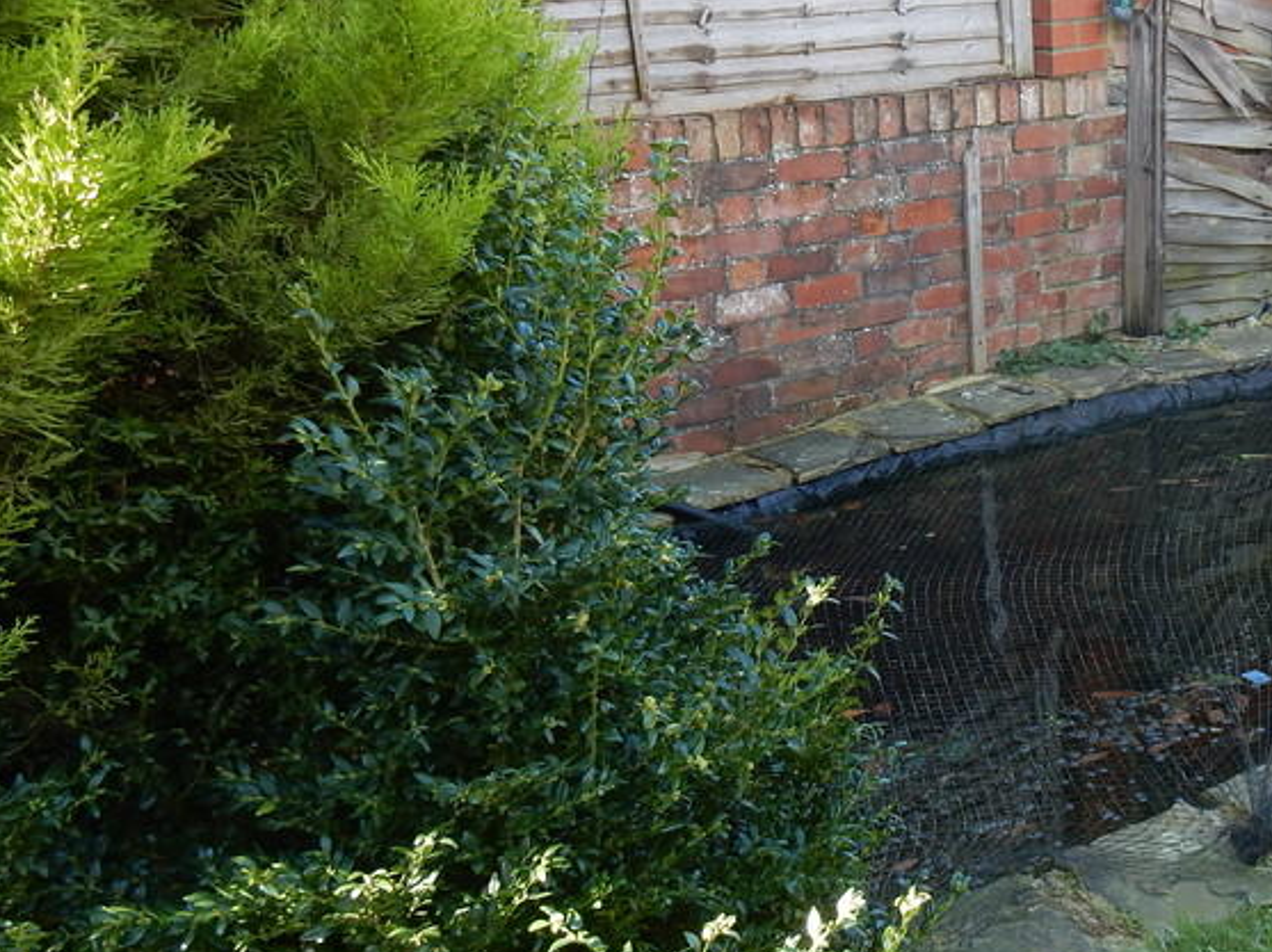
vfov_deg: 31.3
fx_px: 1689
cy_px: 619
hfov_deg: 39.3
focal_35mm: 46
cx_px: 1053
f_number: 3.7
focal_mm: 4.5
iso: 125
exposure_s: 1/60
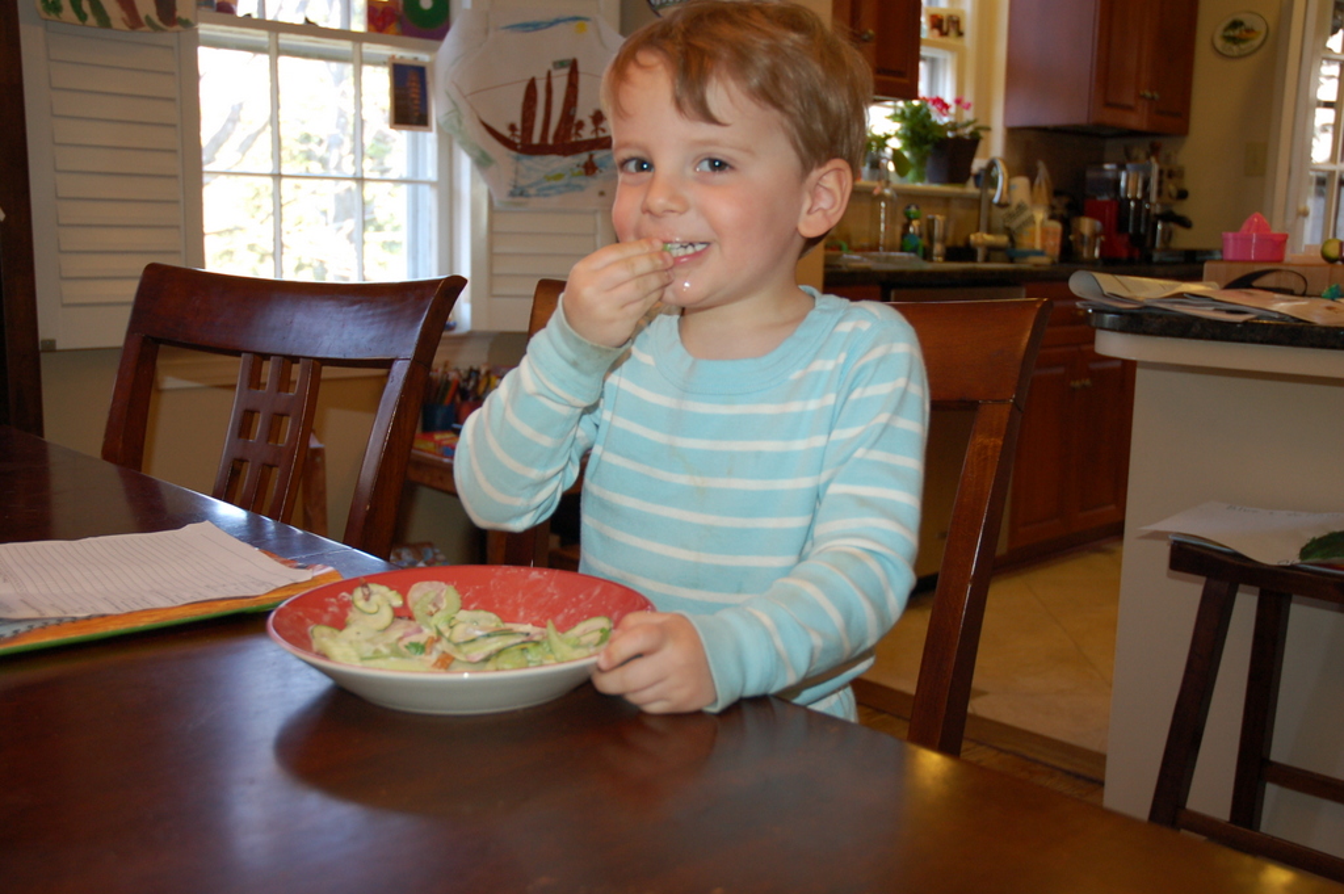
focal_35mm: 38
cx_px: 672
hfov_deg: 51.3
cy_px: 447
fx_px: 1399
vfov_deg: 35.4
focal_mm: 25
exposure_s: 1/60
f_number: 3.8
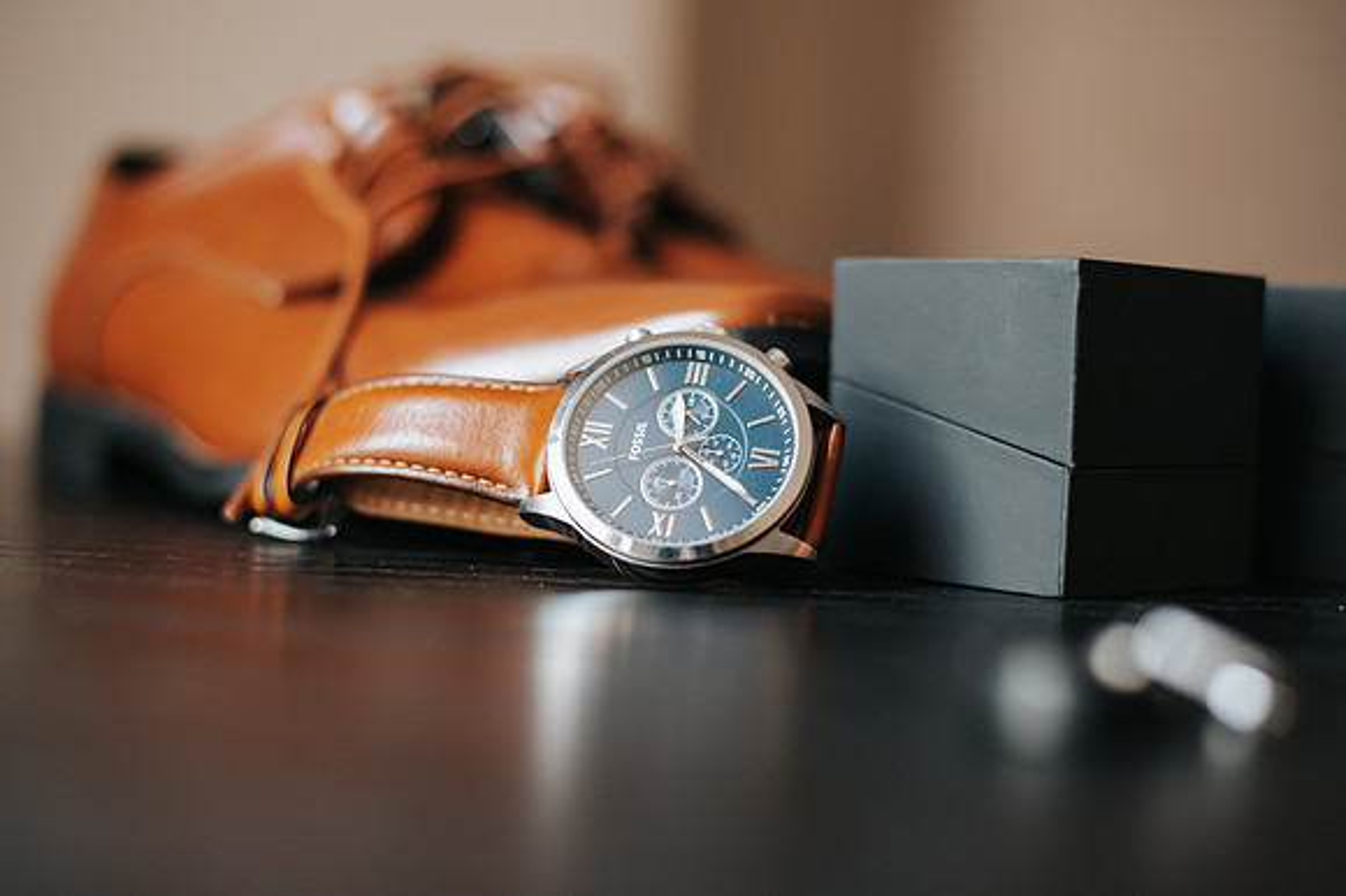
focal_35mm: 50
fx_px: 1868
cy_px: 448
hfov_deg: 39.6
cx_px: 673
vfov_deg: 27.0
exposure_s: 1/80
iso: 400
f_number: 2.2
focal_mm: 50
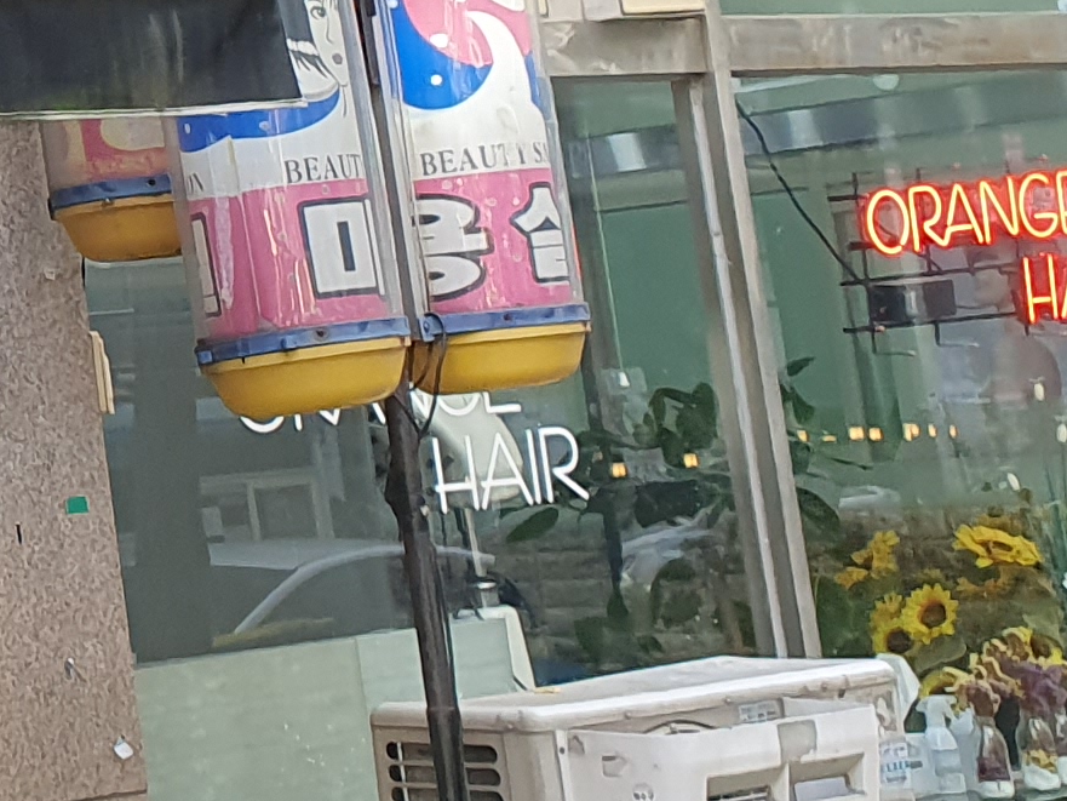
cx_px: -1112
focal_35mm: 119
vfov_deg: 12.3
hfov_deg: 13.8
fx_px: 3669
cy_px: 7
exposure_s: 1/120
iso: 80
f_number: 2.4
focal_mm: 4.32
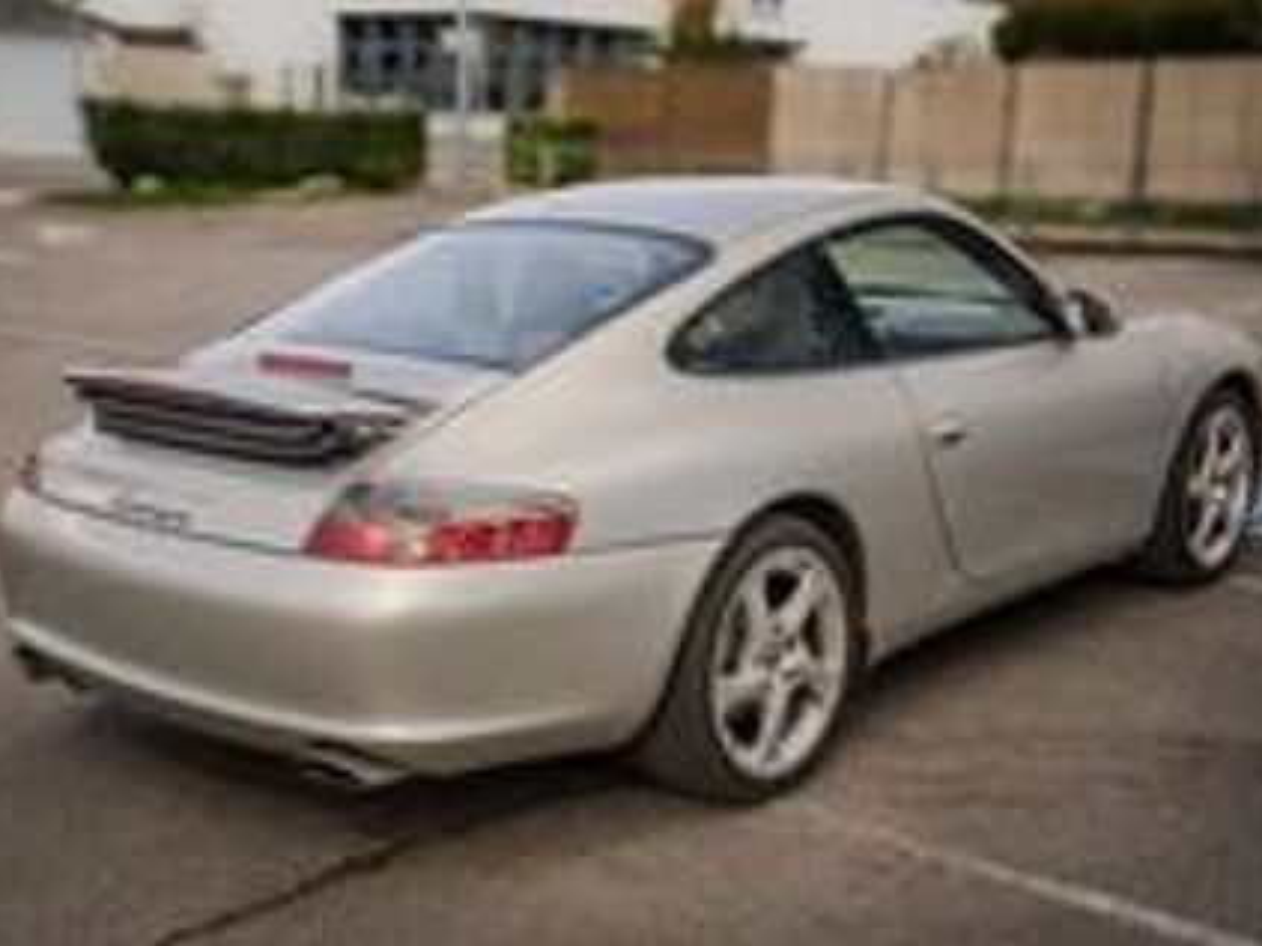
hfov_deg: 39.7
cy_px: 473
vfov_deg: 30.3
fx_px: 1749
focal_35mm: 48
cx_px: 609
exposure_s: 1/500
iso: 200
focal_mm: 44
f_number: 4
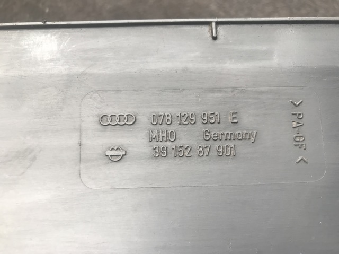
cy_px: 127
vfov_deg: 49.7
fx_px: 274
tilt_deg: -65.8
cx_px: 170
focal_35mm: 28
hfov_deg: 63.5
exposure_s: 1/111
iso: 20
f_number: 1.8
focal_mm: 3.99
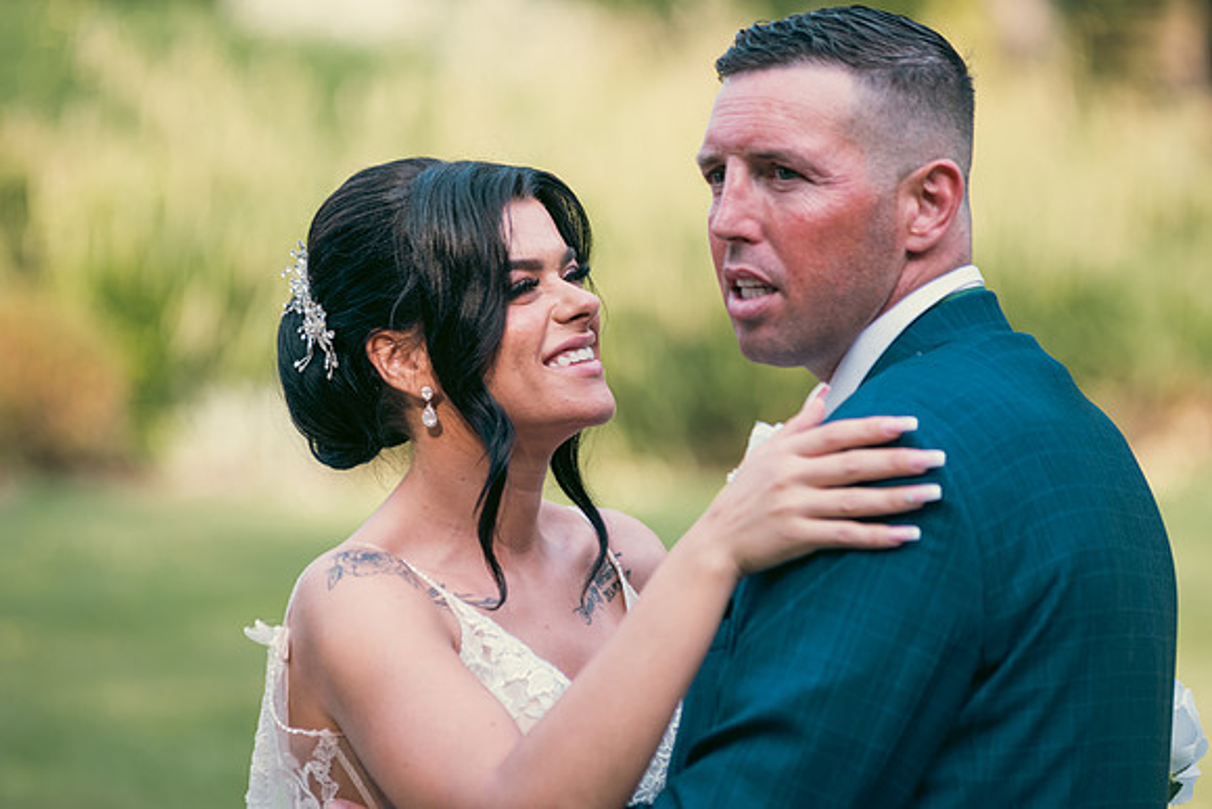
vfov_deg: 6.9
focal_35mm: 200
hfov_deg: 10.3
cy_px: 404
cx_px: 606
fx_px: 6735
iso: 100
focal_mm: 200
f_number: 3.5
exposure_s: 1/200
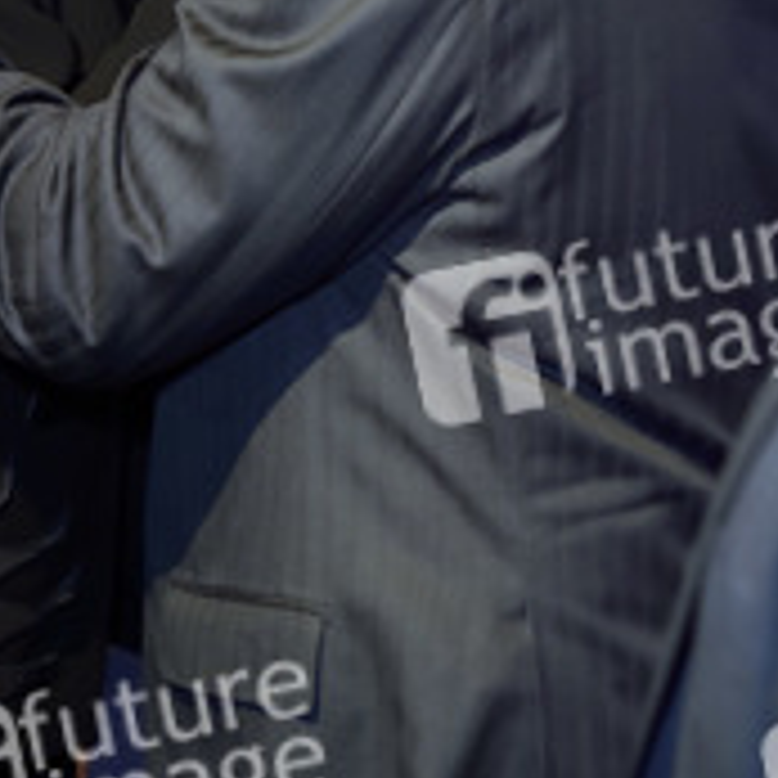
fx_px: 3000
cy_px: 94
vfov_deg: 14.6
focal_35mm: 118
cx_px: 227
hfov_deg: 14.7
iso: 400
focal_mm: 60
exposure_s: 1/320
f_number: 4.5
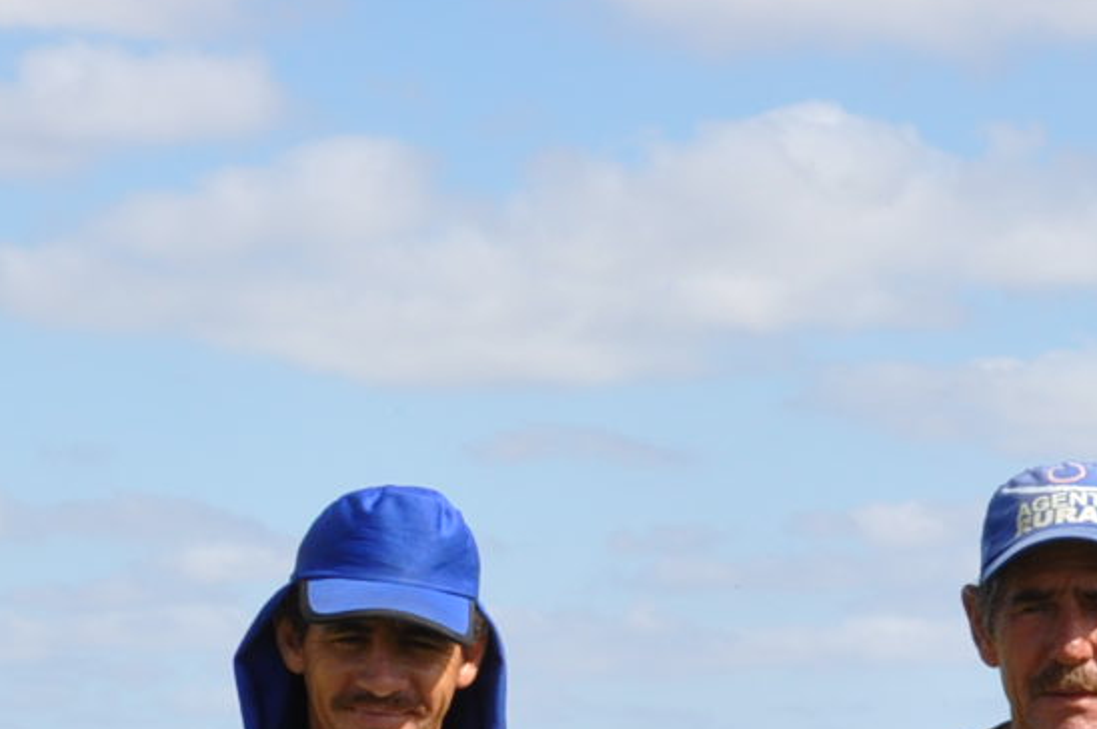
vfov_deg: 7.6
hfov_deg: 11.7
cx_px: 494
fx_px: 5357
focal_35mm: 176
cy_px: 1236
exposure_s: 1/250
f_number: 16
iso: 400
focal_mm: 30
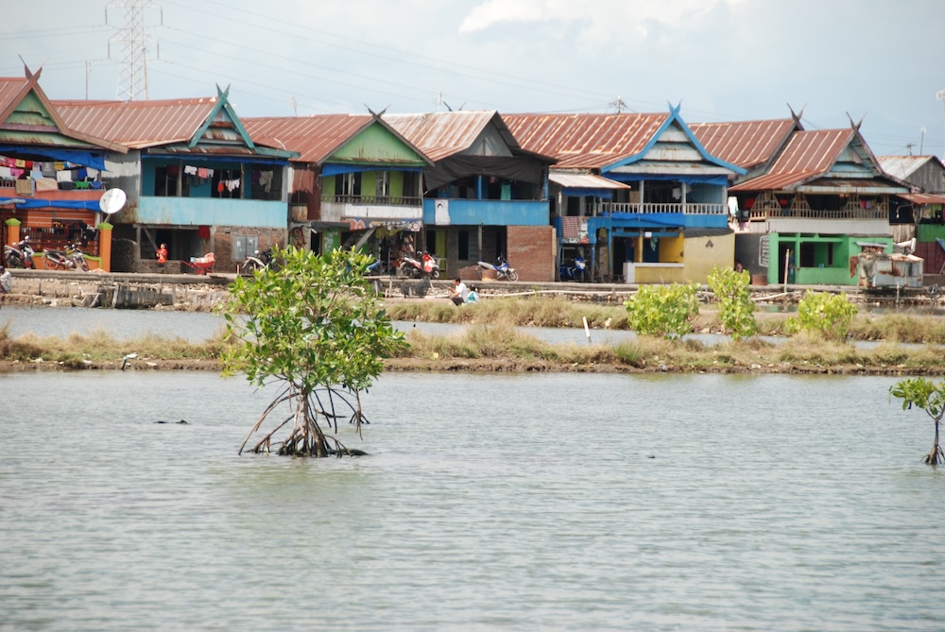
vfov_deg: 6.8
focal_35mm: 202
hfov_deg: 10.1
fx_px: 5321
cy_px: 316
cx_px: 472
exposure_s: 1/500
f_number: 5.6
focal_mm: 135
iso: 200
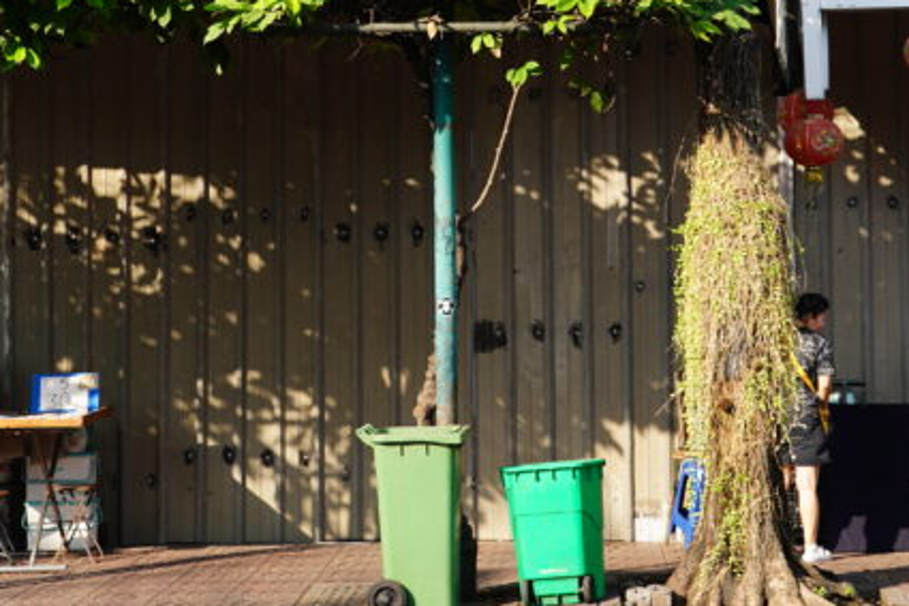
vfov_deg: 14.4
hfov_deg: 21.7
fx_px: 2372
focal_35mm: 94
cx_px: 479
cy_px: 57
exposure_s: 1/125
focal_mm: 39
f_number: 5
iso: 100
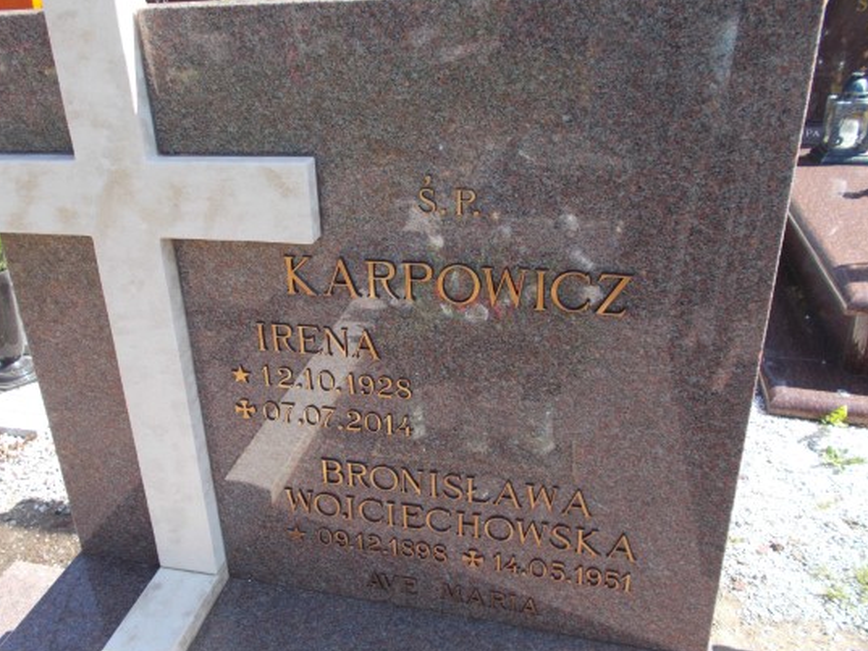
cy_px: 325
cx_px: 362
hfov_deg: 58.0
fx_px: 778
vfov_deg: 45.5
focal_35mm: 31
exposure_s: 1/250
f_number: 3.2
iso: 80
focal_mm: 4.6
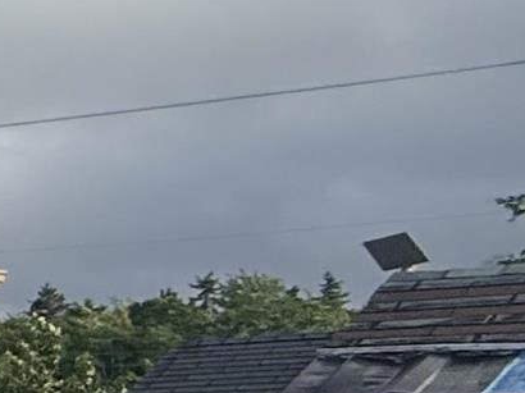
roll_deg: +1.4
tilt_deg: +3.0
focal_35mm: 105
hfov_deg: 9.9
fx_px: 1592
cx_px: -1266
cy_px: 406
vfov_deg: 13.8
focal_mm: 2.22
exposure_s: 1/1848
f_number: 2.2
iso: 50
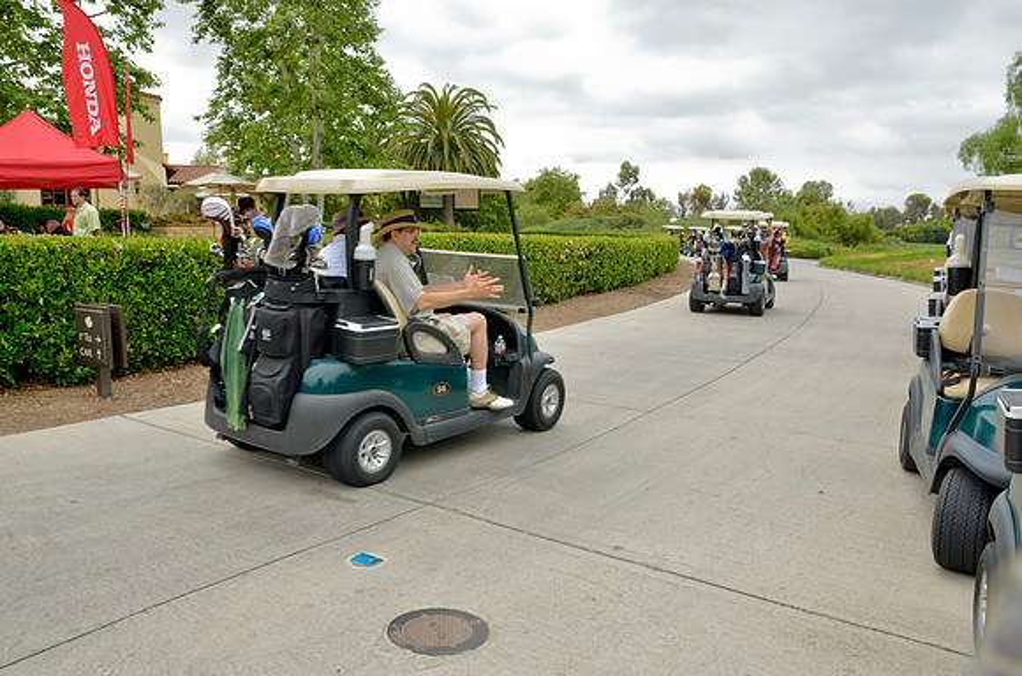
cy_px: 338
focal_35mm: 30
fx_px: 850
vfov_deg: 43.4
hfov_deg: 62.0
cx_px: 511
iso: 200
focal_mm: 20
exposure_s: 1/200
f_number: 9
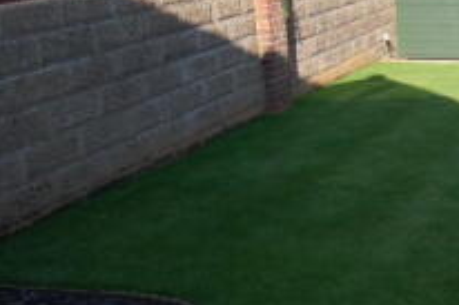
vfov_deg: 24.9
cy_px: 27
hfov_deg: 32.8
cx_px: 515
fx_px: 670
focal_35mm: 53
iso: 200
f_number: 9
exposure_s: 1/320
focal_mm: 11
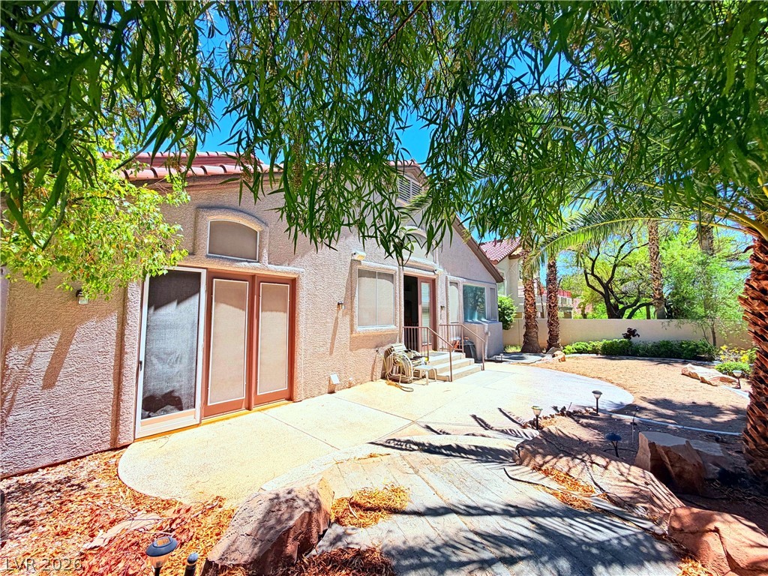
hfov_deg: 102.1
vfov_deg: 85.7
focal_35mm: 14
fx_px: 311
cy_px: 288
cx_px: 384
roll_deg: +1.0
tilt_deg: +6.4
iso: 20
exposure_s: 1/770
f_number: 2.2
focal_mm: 2.22
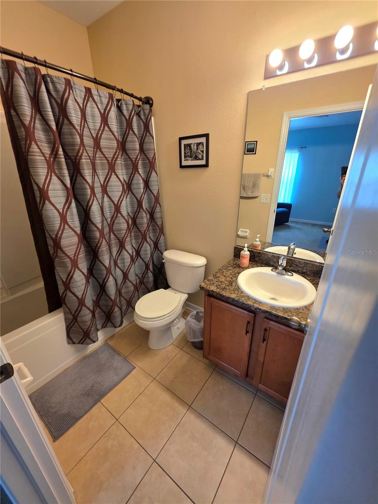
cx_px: 189
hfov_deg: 89.9
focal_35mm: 13
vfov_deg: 106.2
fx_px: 189
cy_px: 252
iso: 160
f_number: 1.9
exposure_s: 1/60.2
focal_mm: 2.2
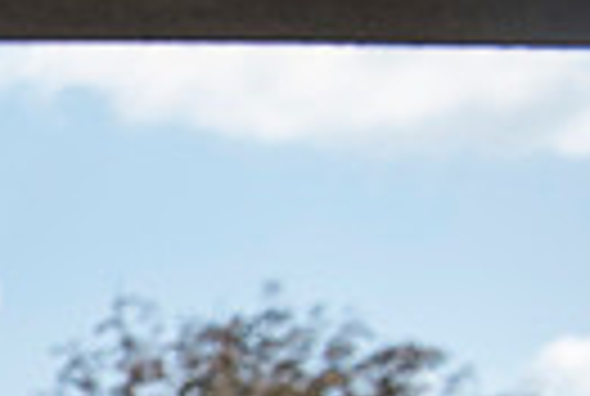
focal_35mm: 106
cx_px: -613
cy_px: 853
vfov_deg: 11.4
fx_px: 1741
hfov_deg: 15.2
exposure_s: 1/1600
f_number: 5
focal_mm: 24
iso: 640
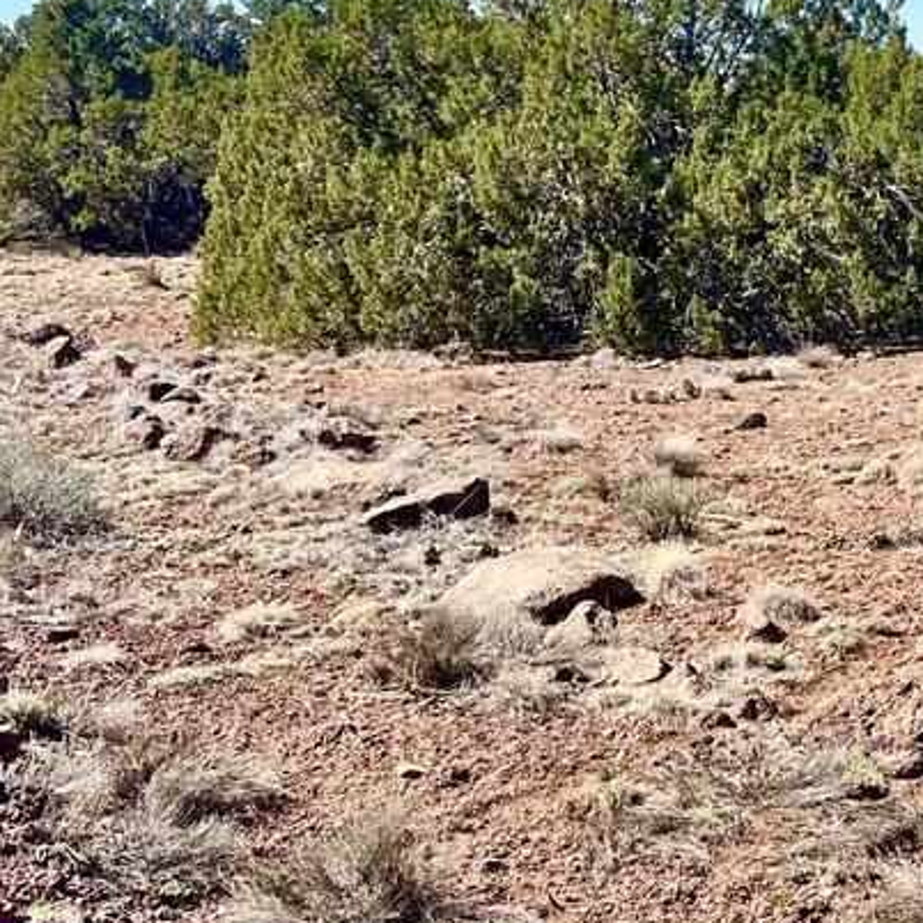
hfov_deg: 20.0
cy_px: 294
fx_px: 2353
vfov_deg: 22.1
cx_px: 1269
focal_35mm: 78
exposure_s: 1/2841
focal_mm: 5.7
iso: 50
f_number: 1.5
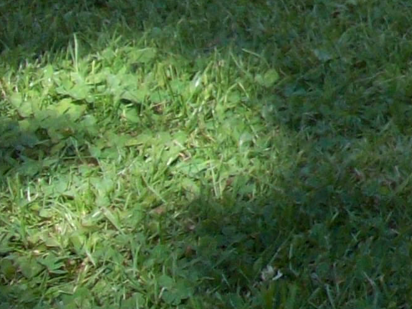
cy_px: -190
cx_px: 913
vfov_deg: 7.9
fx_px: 2190
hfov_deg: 9.7
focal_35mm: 184
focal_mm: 6.2
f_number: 2.8
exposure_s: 1/451
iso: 80
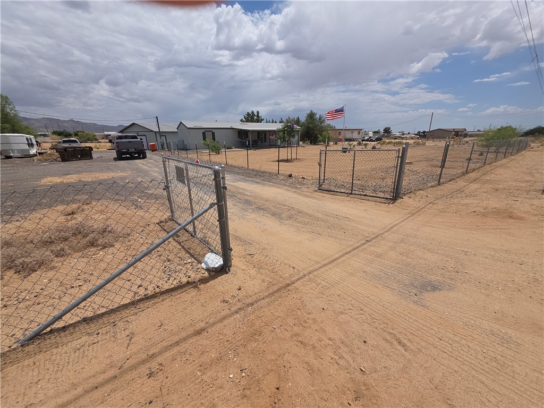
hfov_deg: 106.2
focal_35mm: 13
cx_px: 272
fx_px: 204
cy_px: 204
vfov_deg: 89.9
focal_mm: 2.2
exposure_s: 1/2430
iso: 20
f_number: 1.9
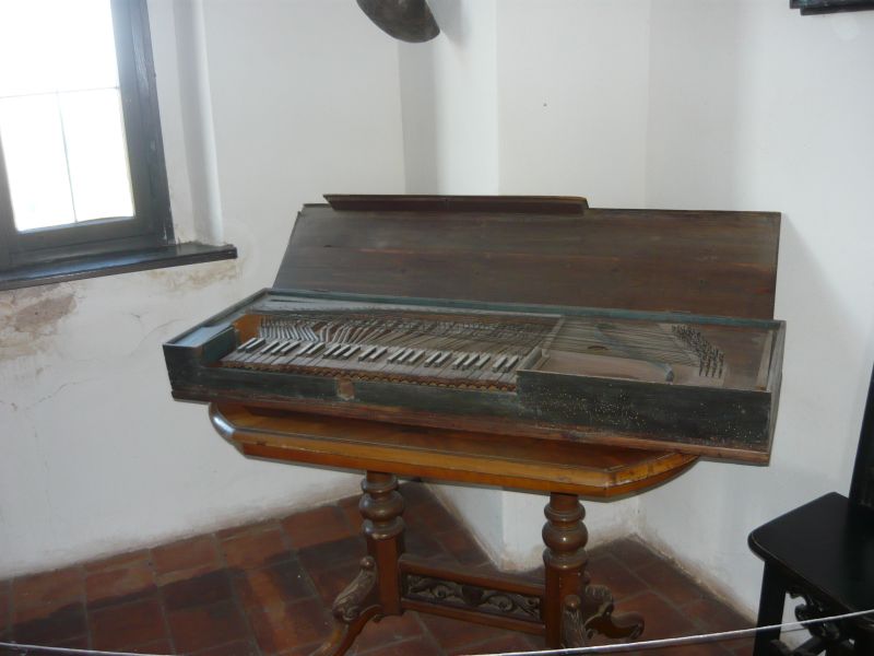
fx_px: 833
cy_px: 328
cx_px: 437
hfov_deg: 55.4
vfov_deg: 42.9
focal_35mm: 33
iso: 160
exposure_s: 1/30
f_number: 2.8
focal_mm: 5.5
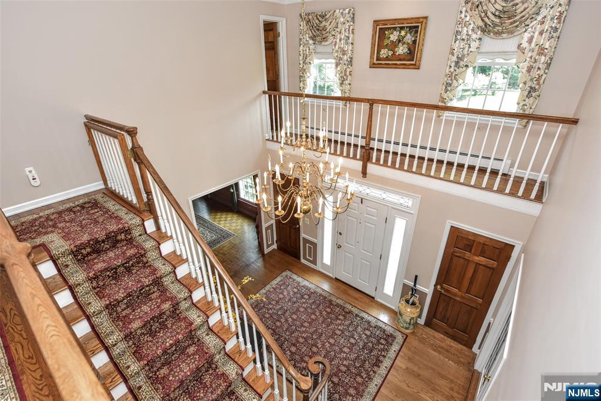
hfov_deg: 93.3
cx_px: 300
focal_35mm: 17
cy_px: 200
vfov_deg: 70.5
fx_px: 284
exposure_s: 1/100
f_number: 5
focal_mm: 17
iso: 800
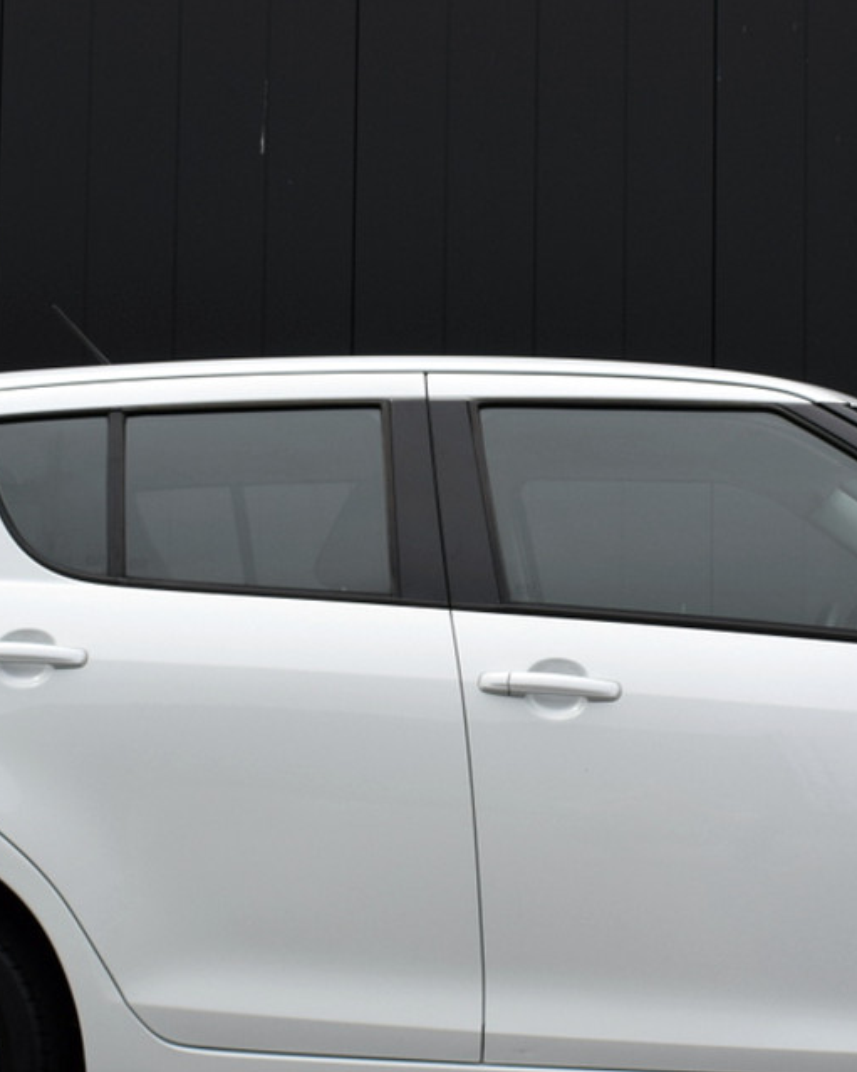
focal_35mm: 74
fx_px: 2347
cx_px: 667
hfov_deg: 20.5
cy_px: 566
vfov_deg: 25.7
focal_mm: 24
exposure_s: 1/400
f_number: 10
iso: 200
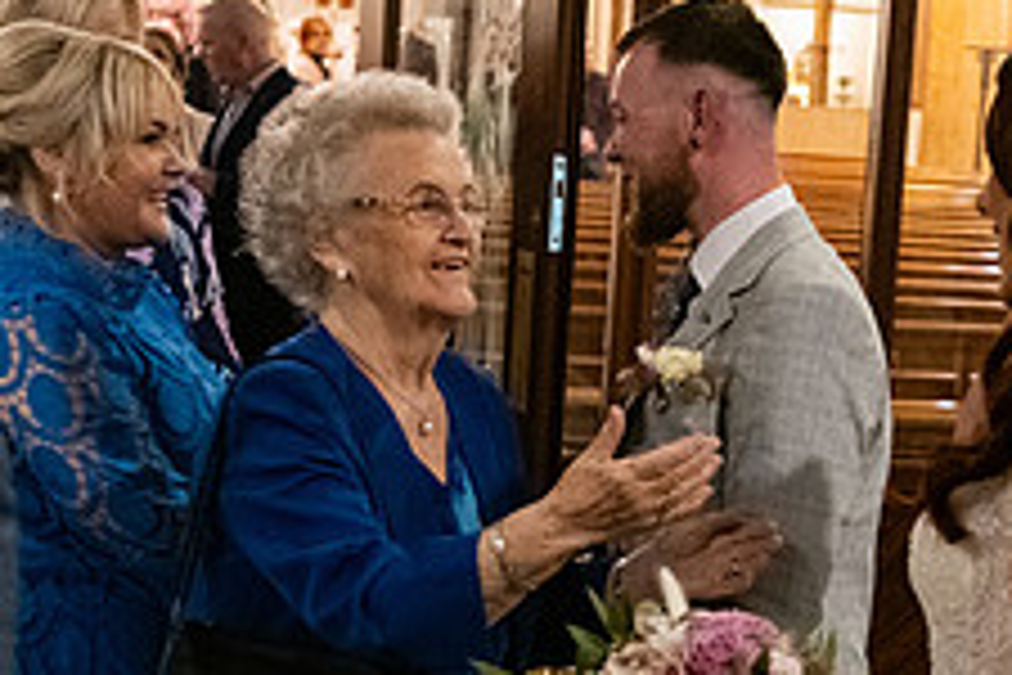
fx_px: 2614
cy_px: 502
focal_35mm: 93
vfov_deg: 14.6
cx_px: 765
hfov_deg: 21.7
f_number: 3.5
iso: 2500
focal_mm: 36
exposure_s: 1/160
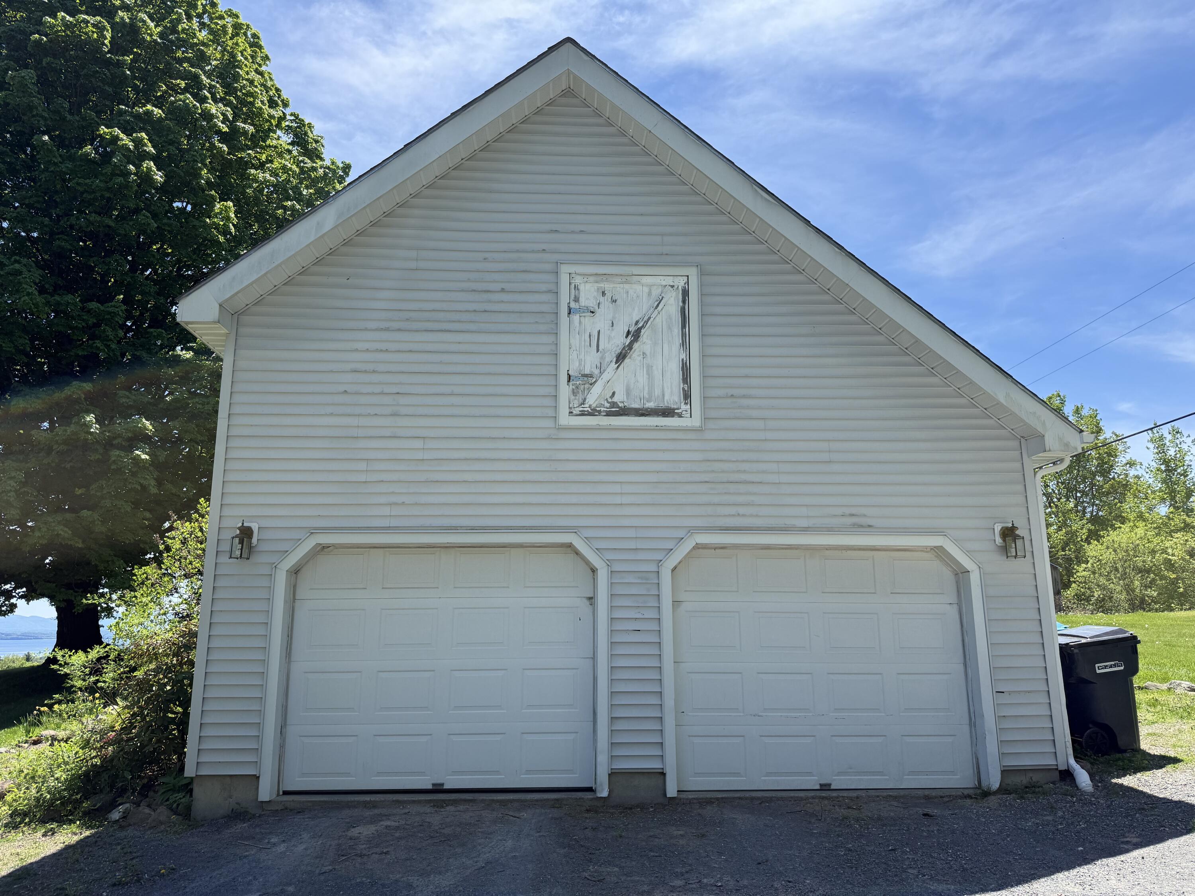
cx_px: 598
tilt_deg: +12.6
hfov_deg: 71.6
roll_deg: -0.6
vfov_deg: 56.8
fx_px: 829
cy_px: 448
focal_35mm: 24
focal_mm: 6.76
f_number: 1.78
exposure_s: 1/2703
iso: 80
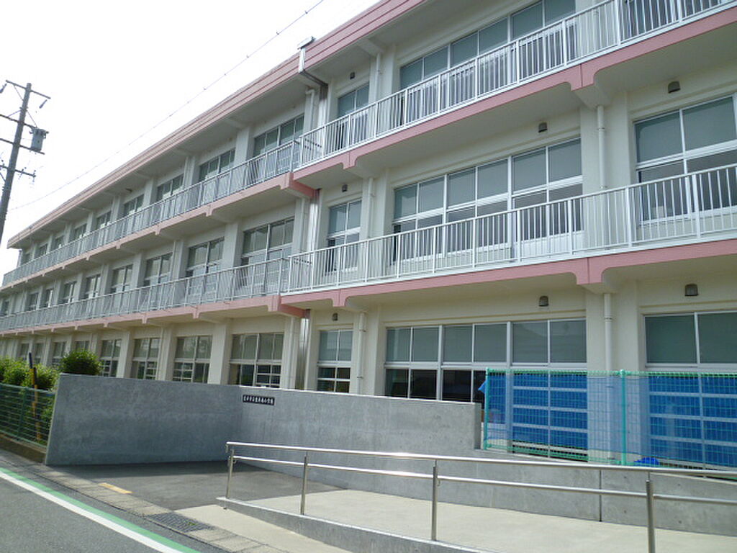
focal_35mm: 24
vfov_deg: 56.8
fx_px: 511
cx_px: 368
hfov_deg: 71.6
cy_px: 276
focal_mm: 4.3
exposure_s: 1/500
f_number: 4
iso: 80
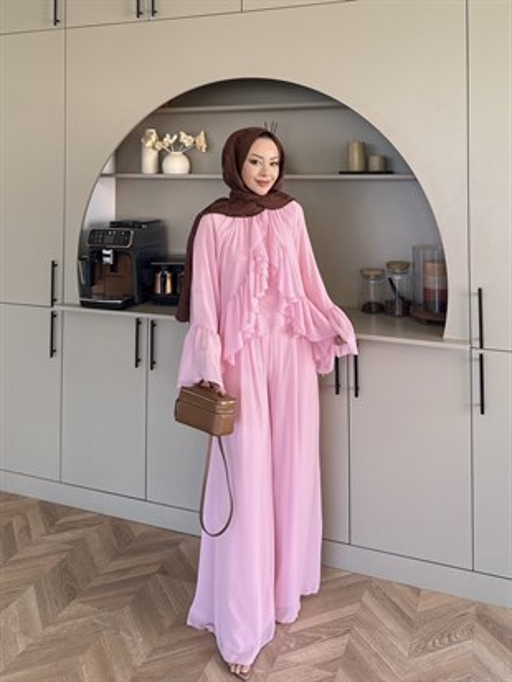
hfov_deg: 56.8
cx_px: 256
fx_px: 473
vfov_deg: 71.6
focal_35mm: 24
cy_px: 341
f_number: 1.78
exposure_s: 1/121
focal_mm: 6.76
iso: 100
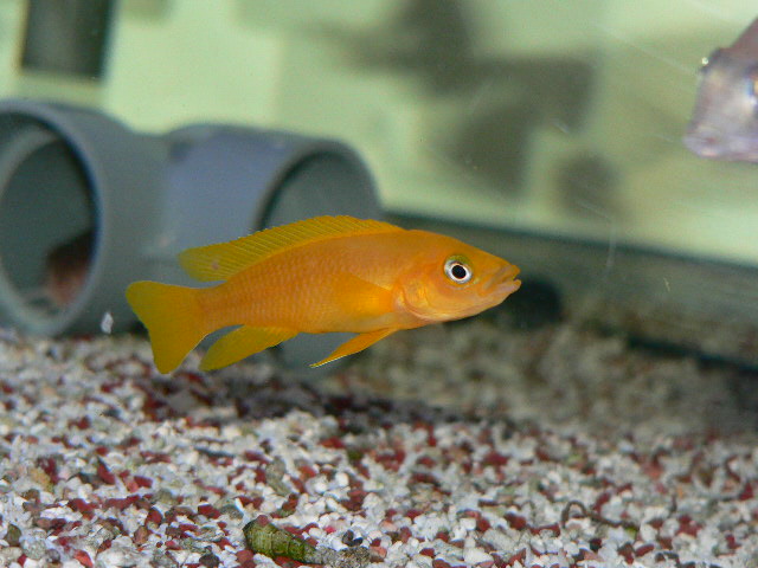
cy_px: 284
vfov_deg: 12.1
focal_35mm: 122
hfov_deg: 16.1
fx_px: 2671
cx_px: 379
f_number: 2.8
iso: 200
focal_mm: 20.4
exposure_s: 1/125
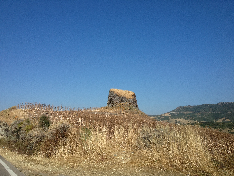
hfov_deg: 52.6
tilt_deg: +9.4
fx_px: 237
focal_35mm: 35
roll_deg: +0.1
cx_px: 117
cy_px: 88
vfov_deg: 40.7
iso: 50
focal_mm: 4.28
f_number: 2.4
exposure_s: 1/1381
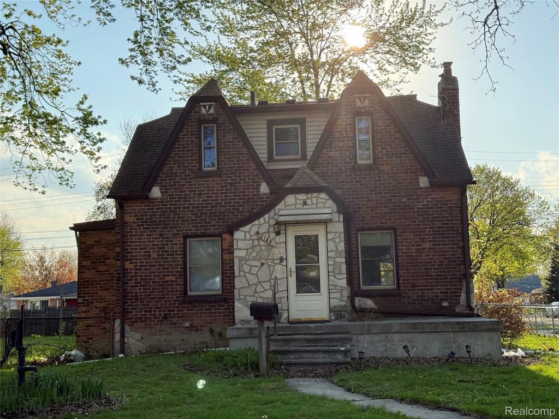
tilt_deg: +7.1
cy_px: 210
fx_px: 775
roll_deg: +2.1
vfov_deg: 30.3
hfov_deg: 39.7
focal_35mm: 48
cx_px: 280
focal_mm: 6.76
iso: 64
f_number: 1.78
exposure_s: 1/2273
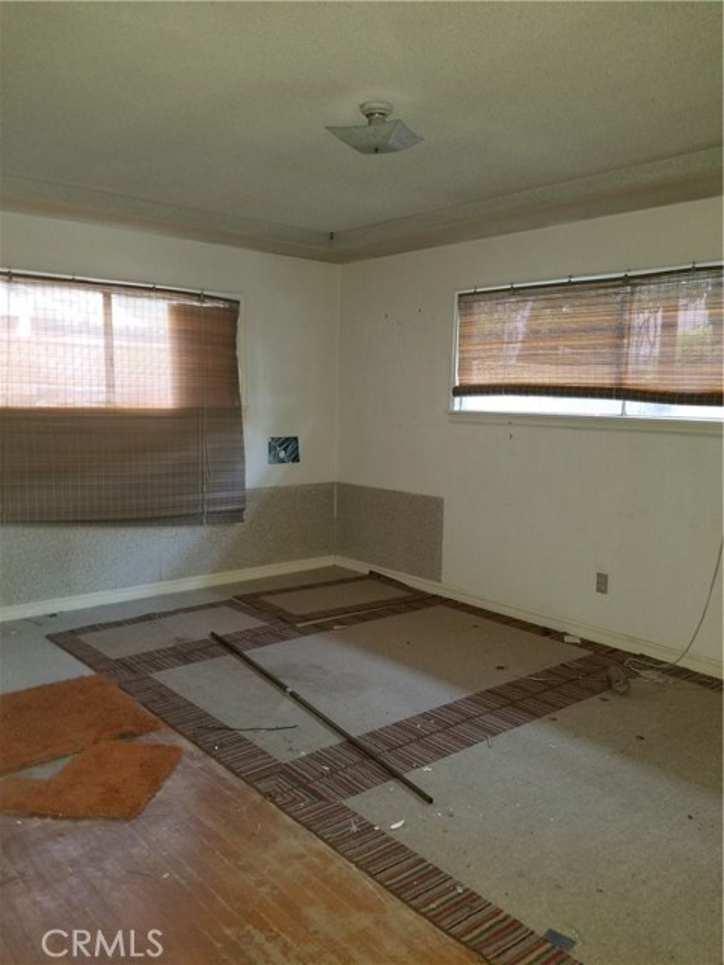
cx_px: 362
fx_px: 725
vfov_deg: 67.3
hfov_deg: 53.1
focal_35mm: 26
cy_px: 482
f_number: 1.7
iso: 200
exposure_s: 1/10
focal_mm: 4.3
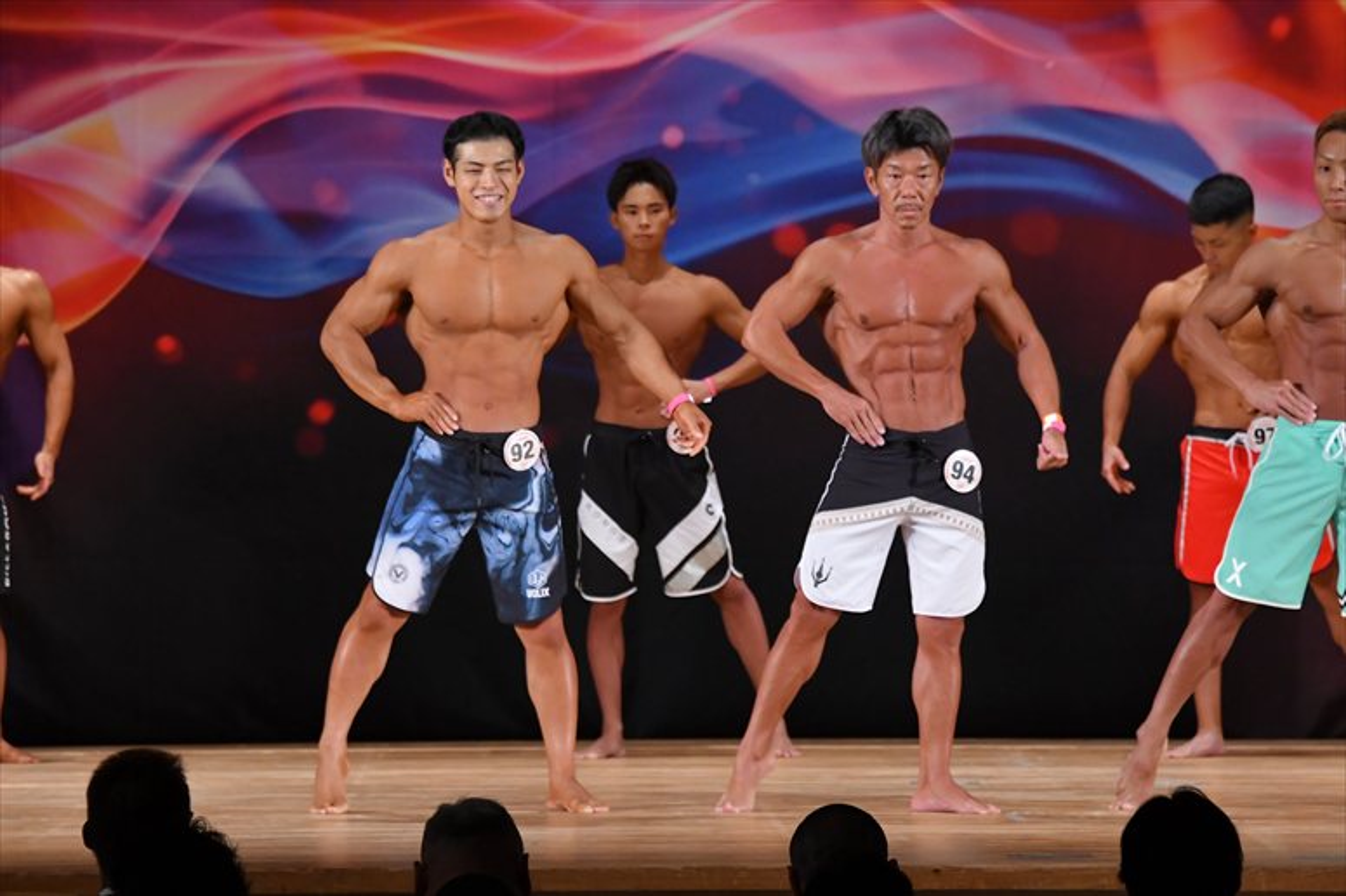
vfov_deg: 6.3
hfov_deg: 9.5
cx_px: 673
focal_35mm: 217
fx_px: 8110
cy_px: 448
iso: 2800
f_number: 5.6
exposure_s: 1/400
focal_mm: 145
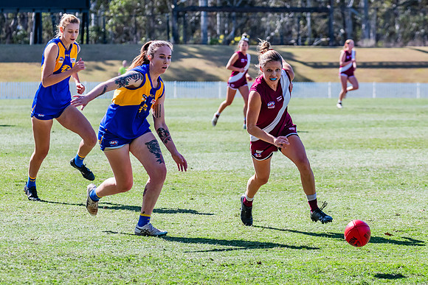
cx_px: 216
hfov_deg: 9.5
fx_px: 2579
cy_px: 141
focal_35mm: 217
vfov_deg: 6.3
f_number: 8
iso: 800
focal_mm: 170
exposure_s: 1/1600
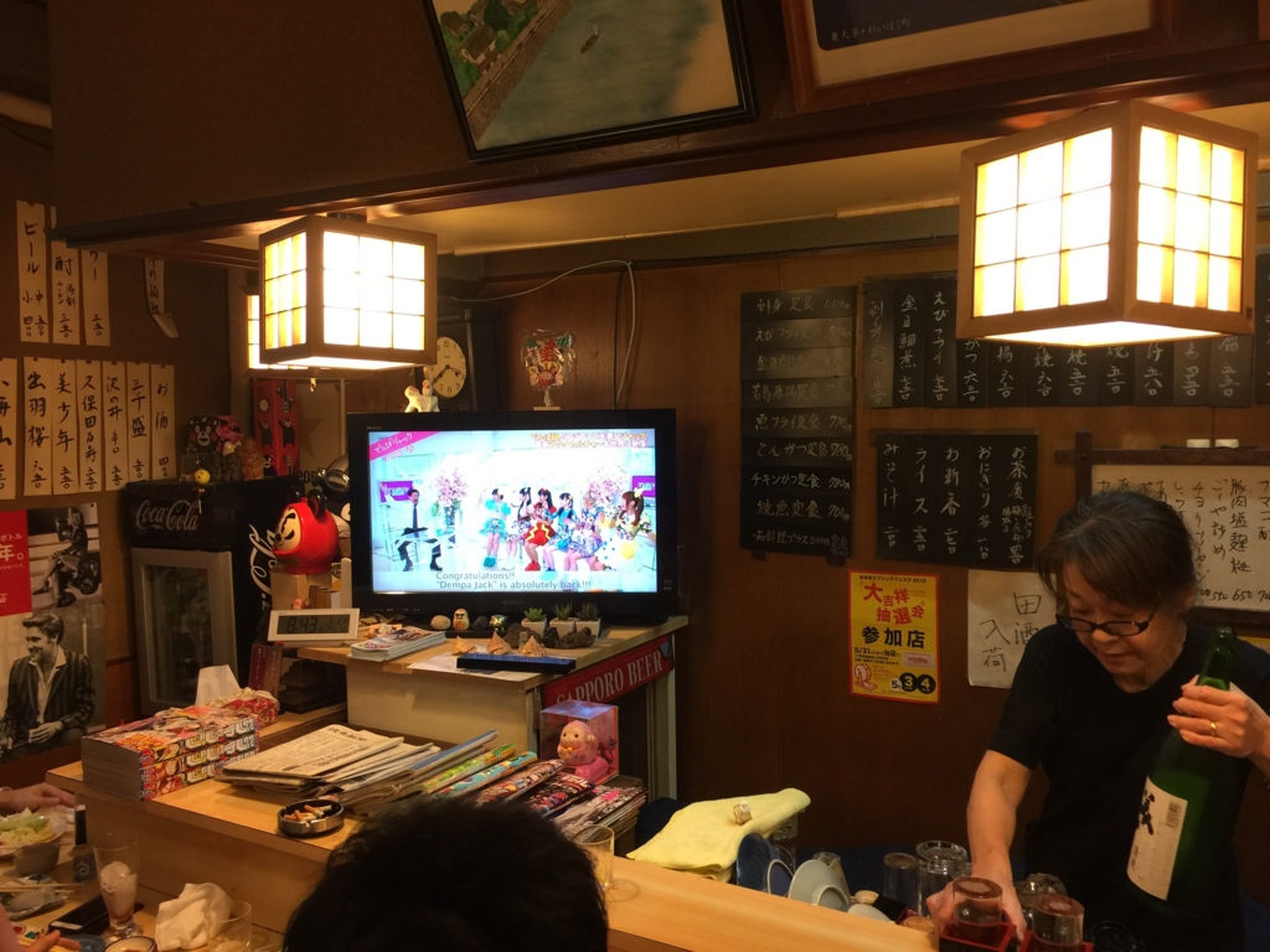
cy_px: 476
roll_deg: -0.2
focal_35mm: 29
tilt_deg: -3.4
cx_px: 635
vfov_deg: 48.2
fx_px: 1064
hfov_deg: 61.7
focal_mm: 4.15
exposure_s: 1/15
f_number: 2.2
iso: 64
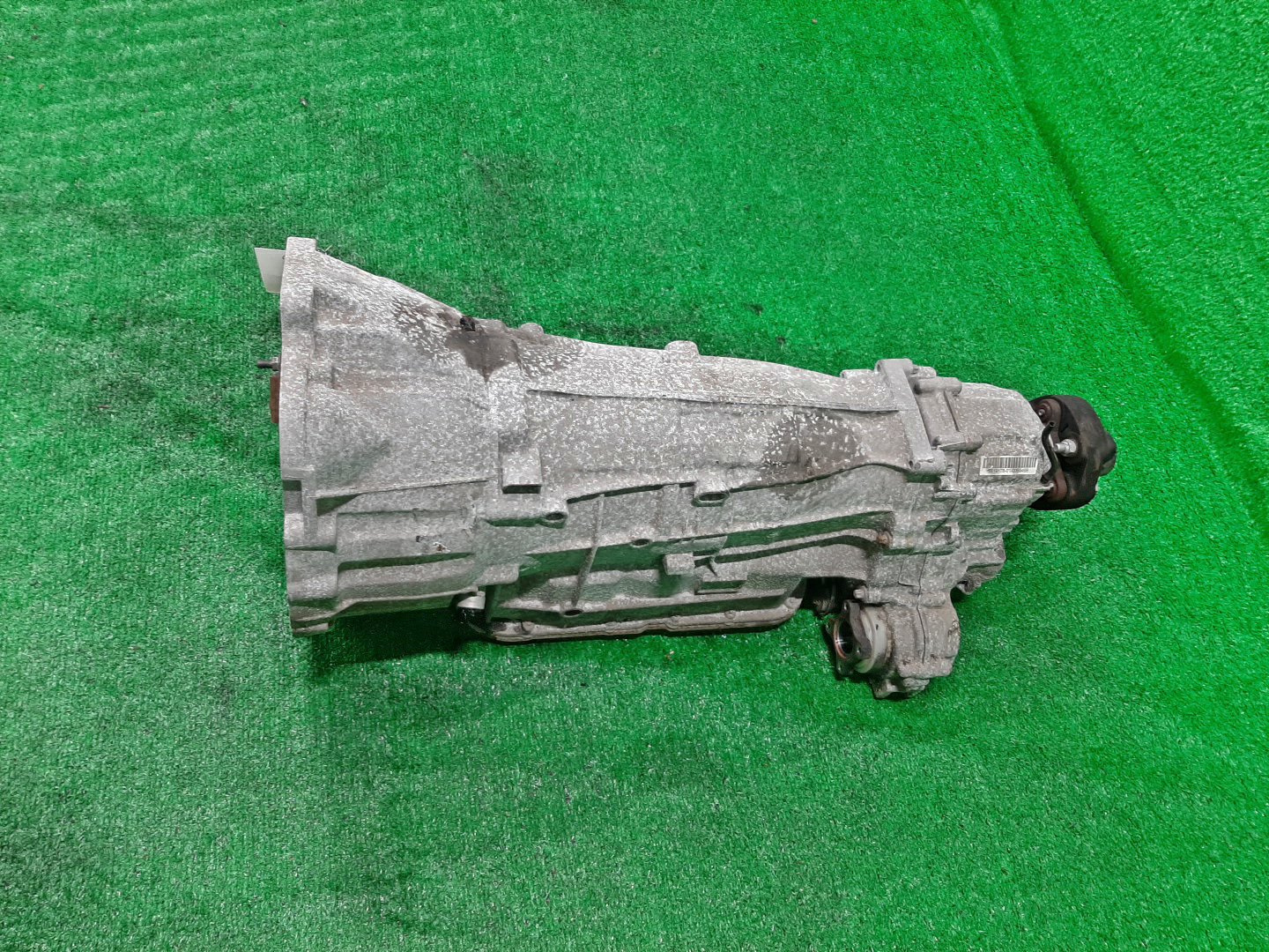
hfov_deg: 67.3
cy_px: 476
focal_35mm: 26
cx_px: 634
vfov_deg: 53.1
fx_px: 953
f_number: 1.7
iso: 122
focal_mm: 3.93
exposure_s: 1/50
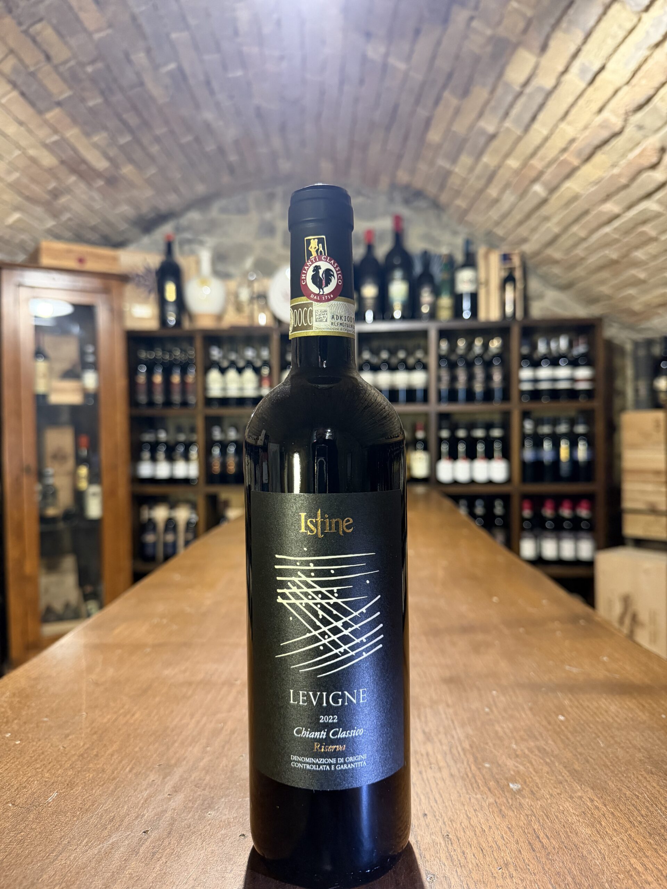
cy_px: 444
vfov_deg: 71.6
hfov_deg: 56.8
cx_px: 334
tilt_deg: -2.8
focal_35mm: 24
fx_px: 617
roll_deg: +0.8
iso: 800
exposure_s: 1/50
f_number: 1.78
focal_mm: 6.76
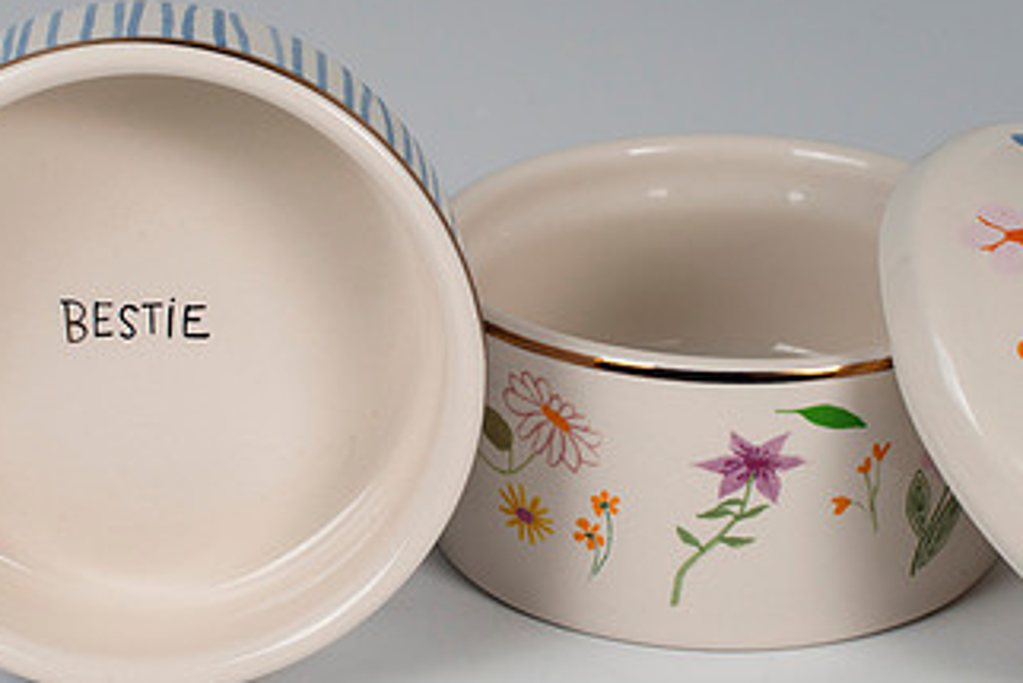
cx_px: 486
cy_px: 312
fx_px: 3298
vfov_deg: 11.8
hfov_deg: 17.6
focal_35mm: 116
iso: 200
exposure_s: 1/200
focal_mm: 50
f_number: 9
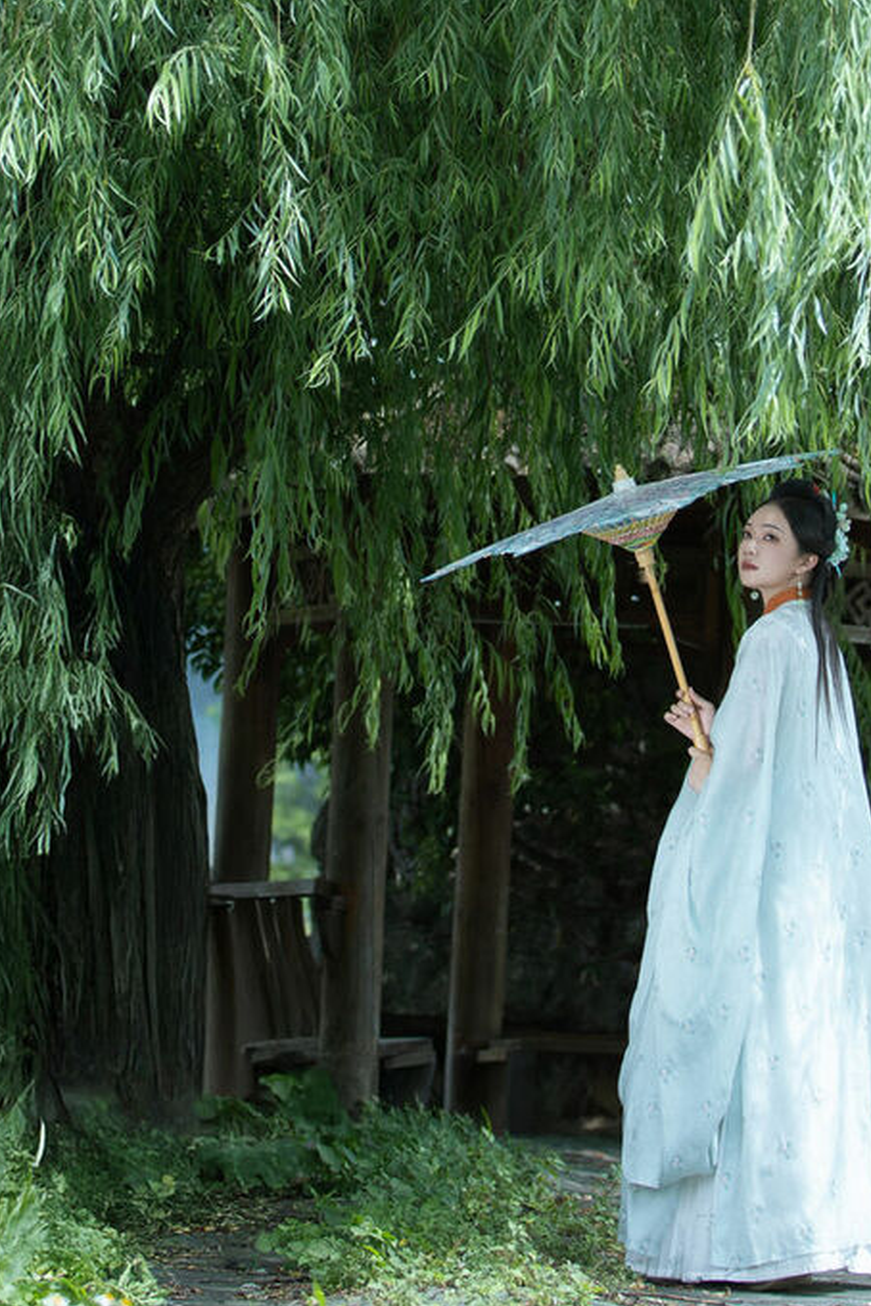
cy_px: 110
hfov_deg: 8.5
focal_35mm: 162
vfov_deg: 12.6
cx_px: 412
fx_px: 5879
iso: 100
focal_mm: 70
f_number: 2.8
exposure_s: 1/1250
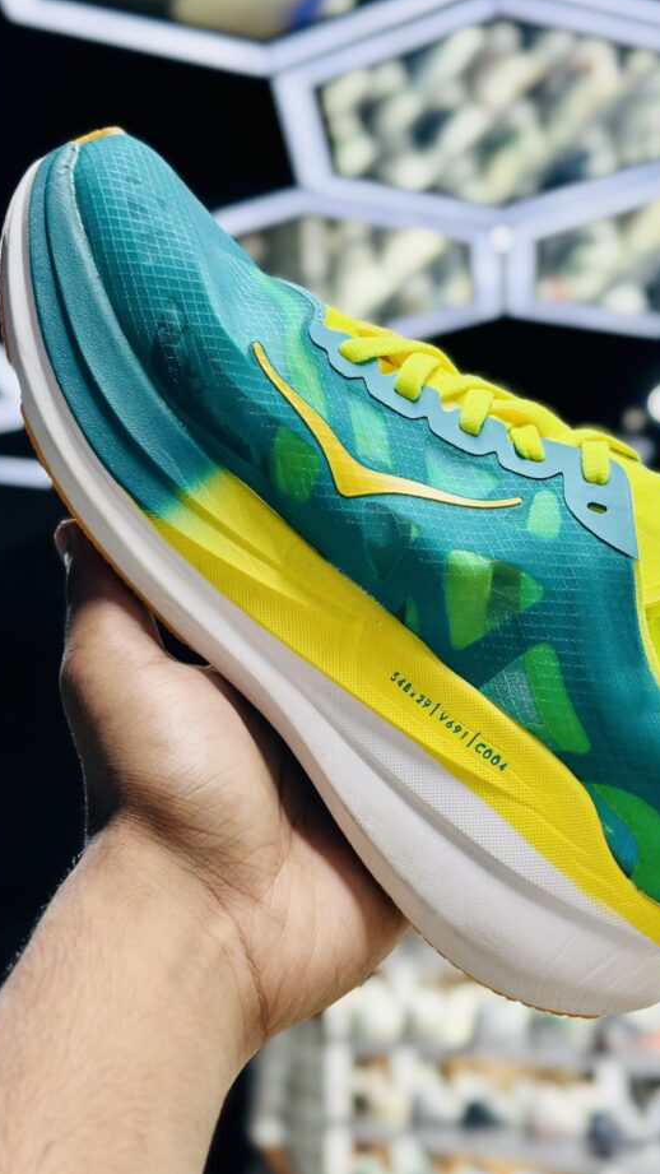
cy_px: 583
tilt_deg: +13.0
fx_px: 1649
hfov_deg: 22.6
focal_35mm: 53
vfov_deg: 39.2
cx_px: 410
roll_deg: +0.3
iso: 64
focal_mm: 6.86
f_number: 1.78
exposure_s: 1/100
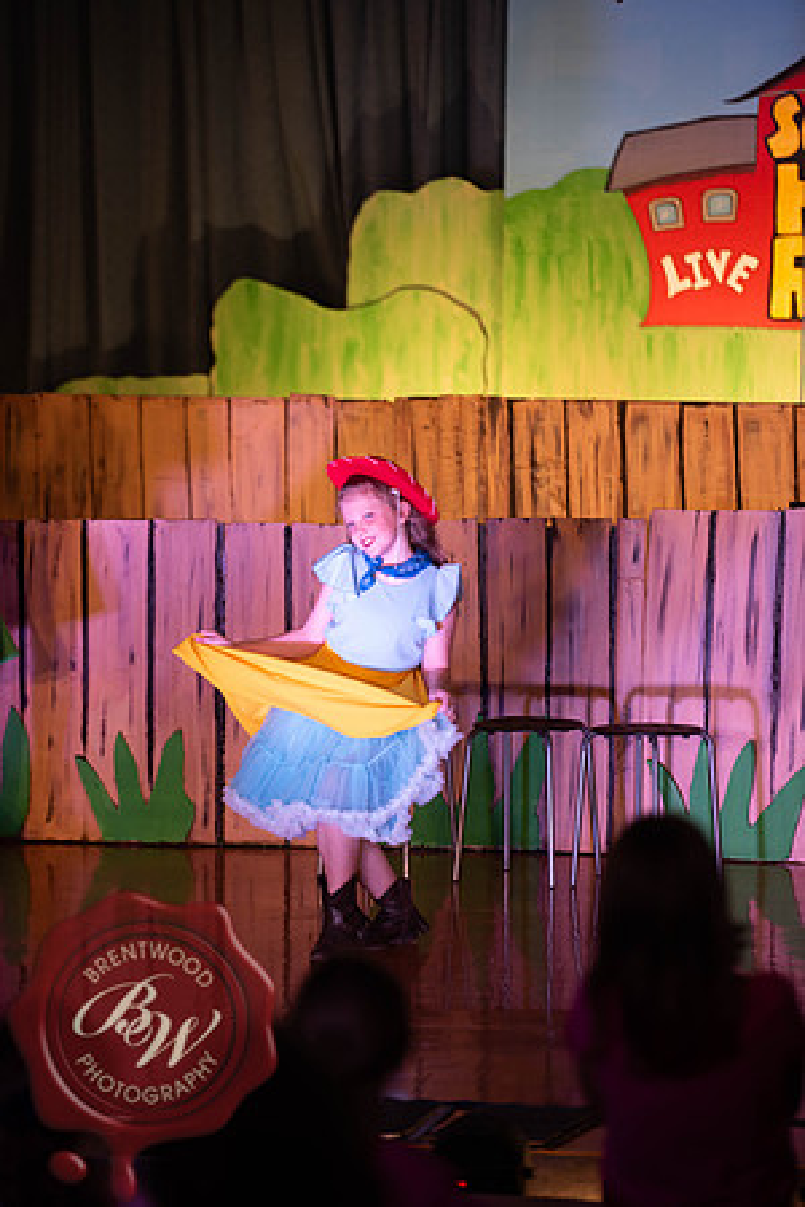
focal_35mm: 150
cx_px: 402
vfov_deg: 13.7
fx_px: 5031
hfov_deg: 9.1
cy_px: 604
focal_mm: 150
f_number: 2.8
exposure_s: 1/160
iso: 640
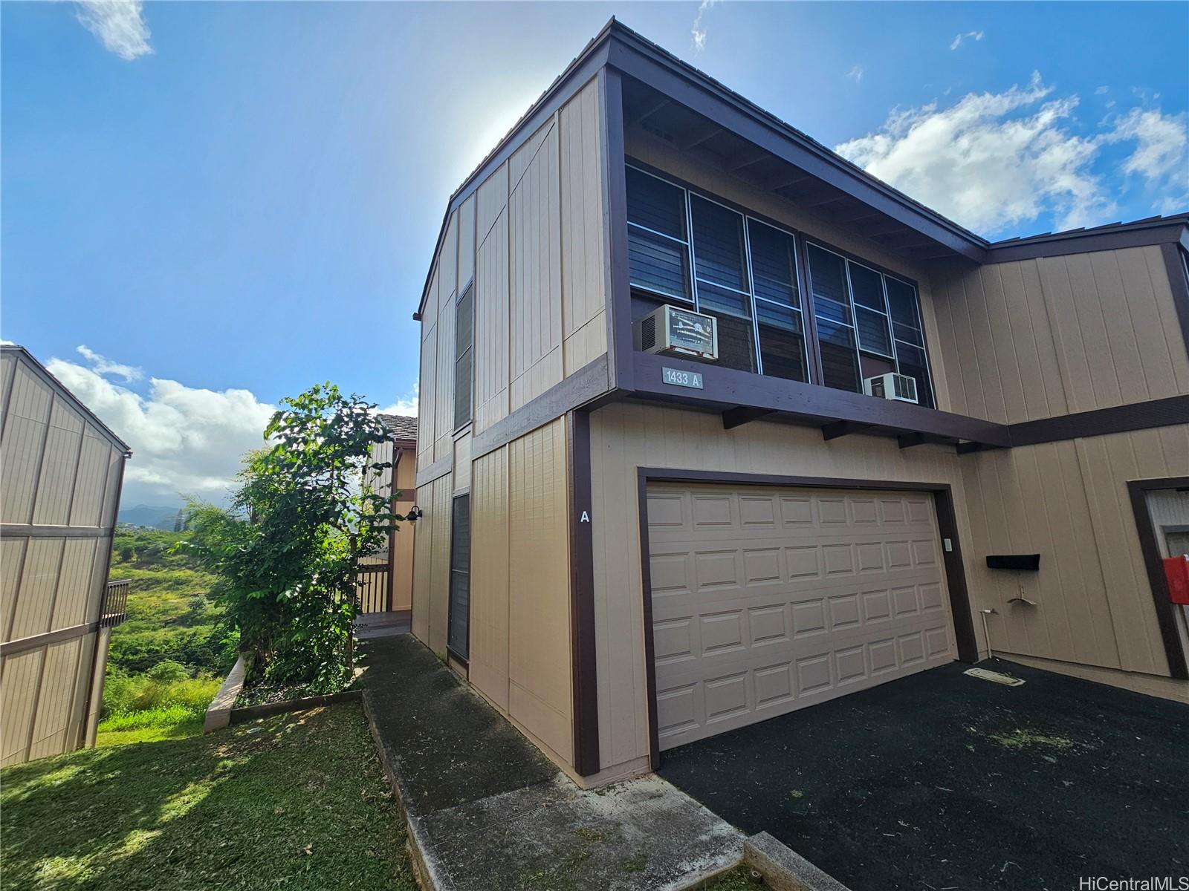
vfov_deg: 89.9
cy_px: 446
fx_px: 447
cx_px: 594
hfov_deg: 106.2
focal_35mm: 13
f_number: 2.2
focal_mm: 2.2
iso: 50
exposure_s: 1/1677
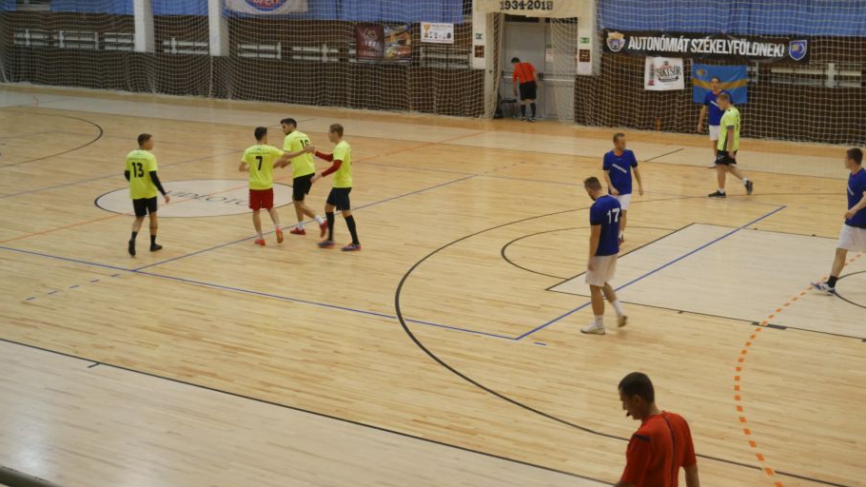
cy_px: 172
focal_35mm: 55
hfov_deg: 37.8
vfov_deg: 21.8
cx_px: 431
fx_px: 1263
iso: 1250
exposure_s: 1/60
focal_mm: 25
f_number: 5.3
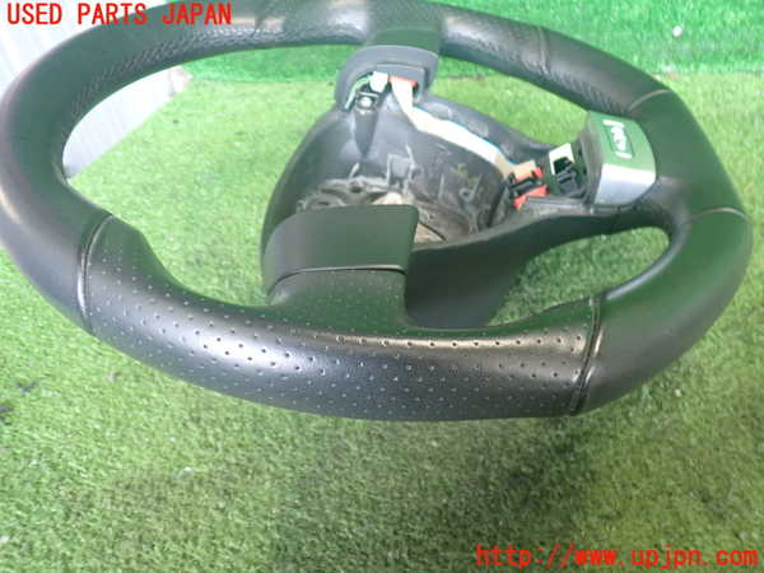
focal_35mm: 30
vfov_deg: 46.8
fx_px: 662
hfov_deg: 60.0
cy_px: 286
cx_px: 382
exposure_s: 1/30
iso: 400
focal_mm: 5.4
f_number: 2.3
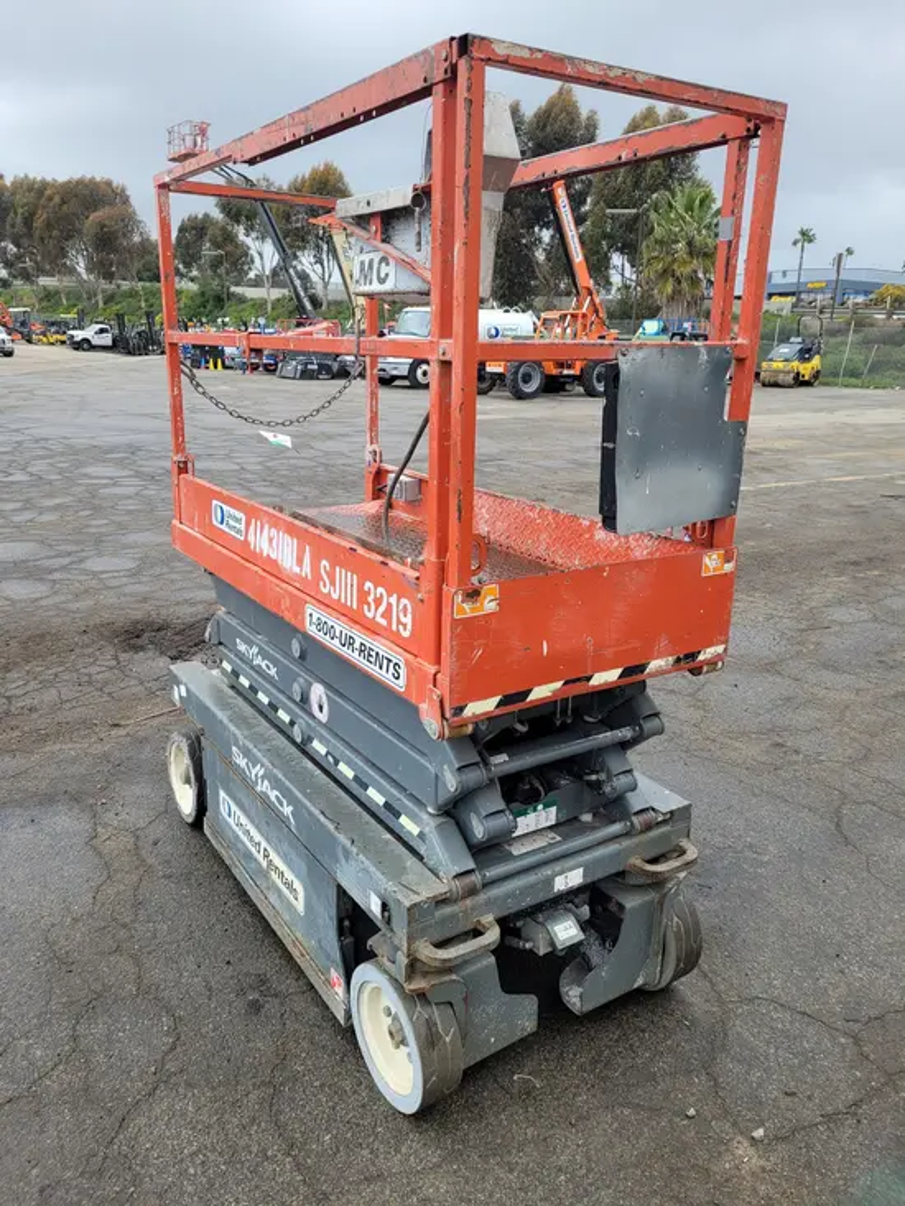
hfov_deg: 53.1
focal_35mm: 26
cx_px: 452
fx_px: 906
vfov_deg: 67.3
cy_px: 603
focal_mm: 5.4
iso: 40
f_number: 1.8
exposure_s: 1/508
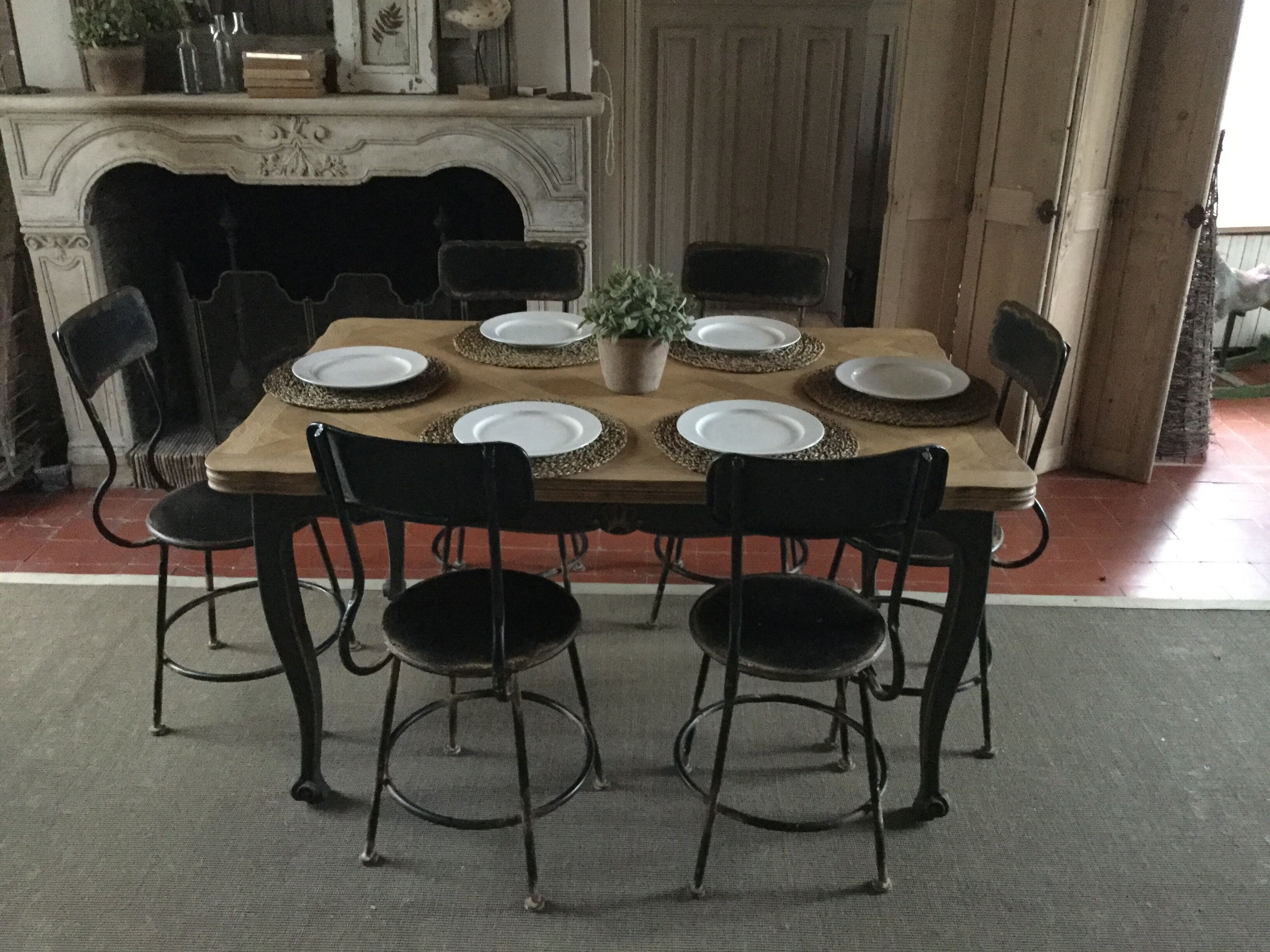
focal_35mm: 31
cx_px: 635
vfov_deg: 45.4
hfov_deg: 58.4
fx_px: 1137
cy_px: 476
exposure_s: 1/17
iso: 640
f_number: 2.4
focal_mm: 3.3
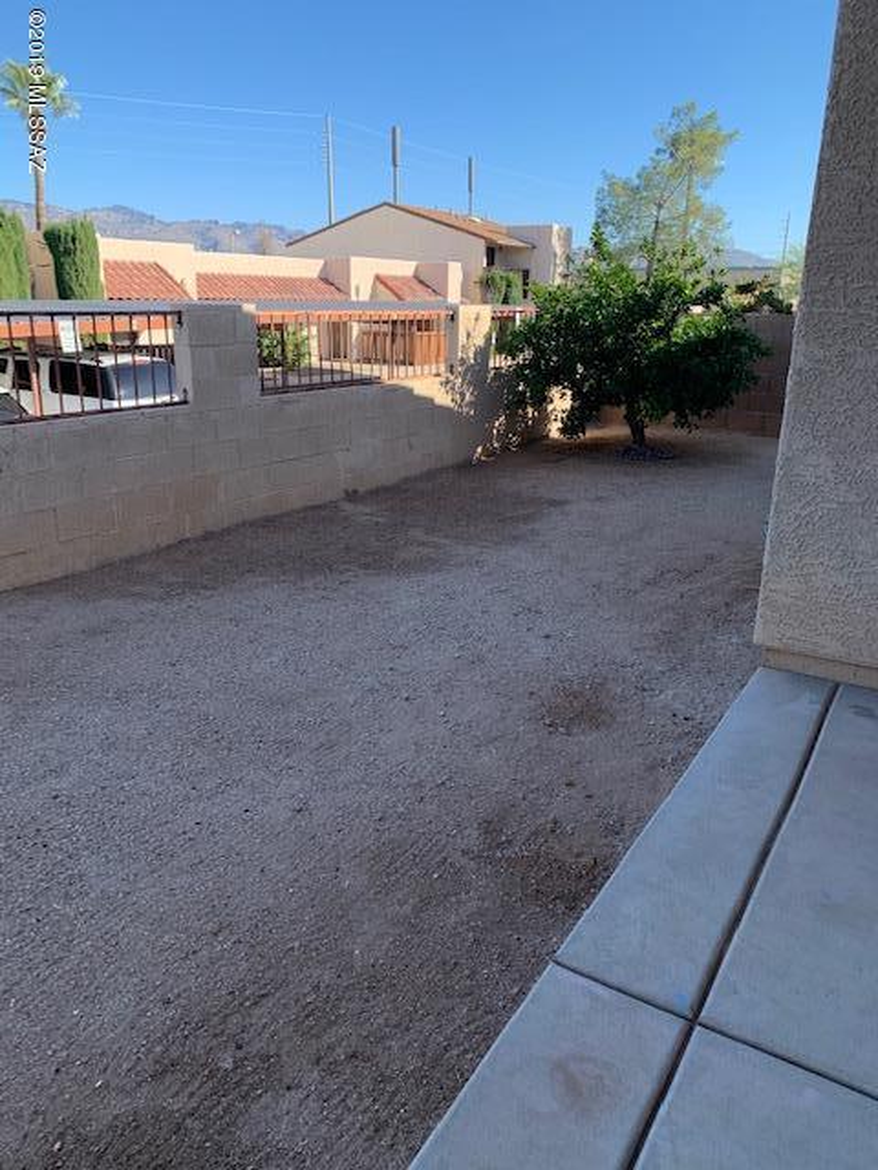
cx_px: 439
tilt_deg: -19.1
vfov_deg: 67.3
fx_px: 879
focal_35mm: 26
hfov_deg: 53.1
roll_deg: +0.7
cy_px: 585
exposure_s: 1/737
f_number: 1.8
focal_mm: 4.25
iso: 25
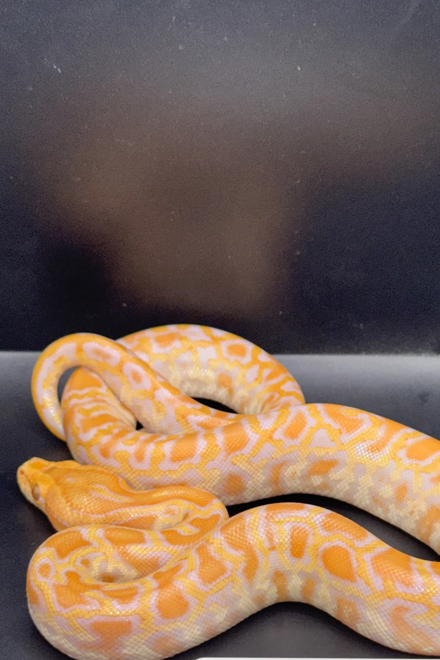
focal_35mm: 76
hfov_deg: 17.9
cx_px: 301
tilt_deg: -36.2
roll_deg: -3.7
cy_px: 453
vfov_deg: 26.5
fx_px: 1394
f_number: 1.78
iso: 50
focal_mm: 6.76
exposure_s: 1/311
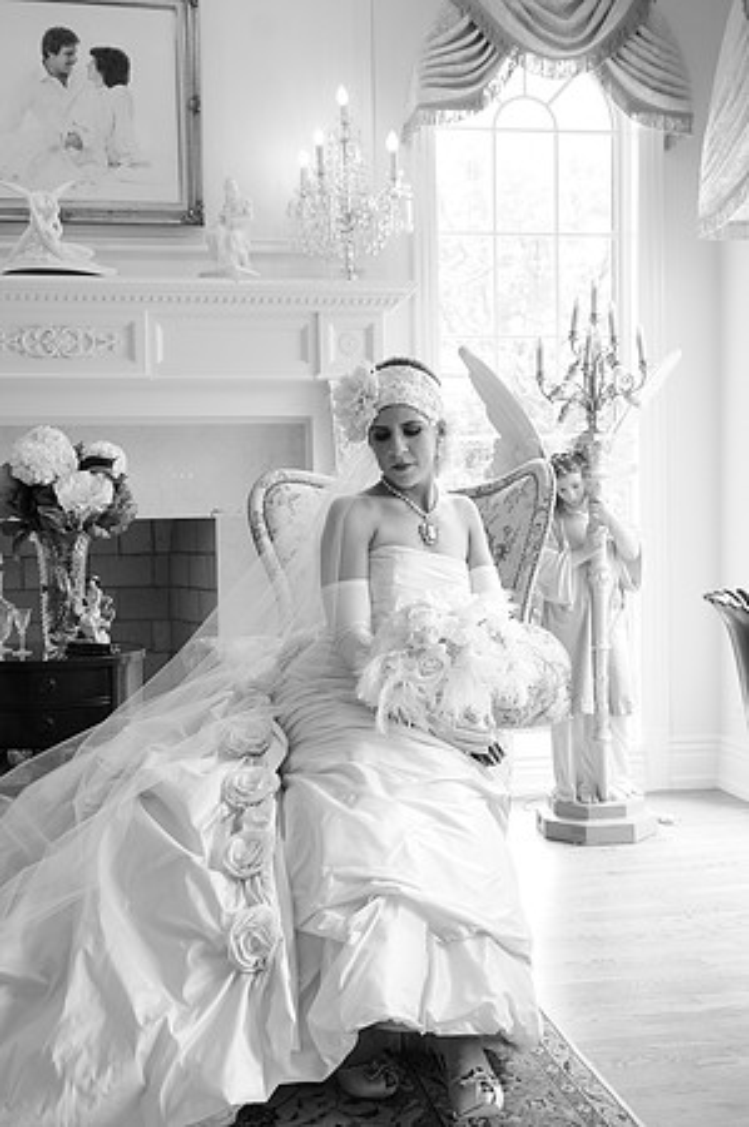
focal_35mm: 39
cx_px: 374
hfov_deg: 34.1
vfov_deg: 49.6
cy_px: 564
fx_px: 1220
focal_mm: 26
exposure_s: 1/50
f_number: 4.5
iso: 400
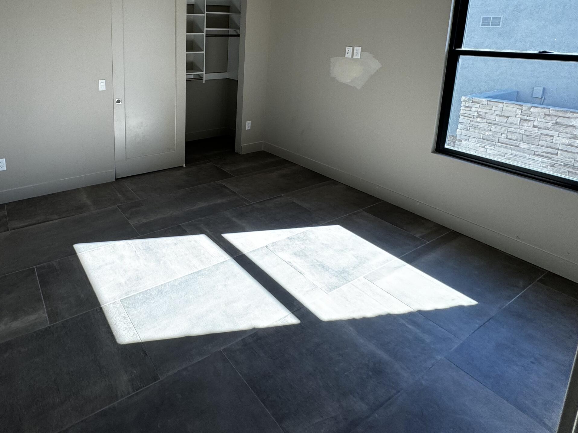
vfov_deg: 57.3
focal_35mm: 22
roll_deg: -0.4
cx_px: 177
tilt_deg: -11.1
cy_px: 97
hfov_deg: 73.3
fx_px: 367
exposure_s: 1/99
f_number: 2.2
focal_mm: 2.22
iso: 80
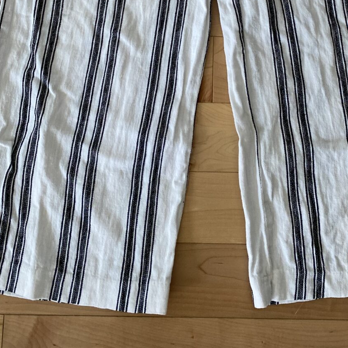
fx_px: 637
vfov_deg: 27.6
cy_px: -46
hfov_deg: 30.5
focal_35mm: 56
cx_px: 204
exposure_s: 1/69
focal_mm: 4.25
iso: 125
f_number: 1.8
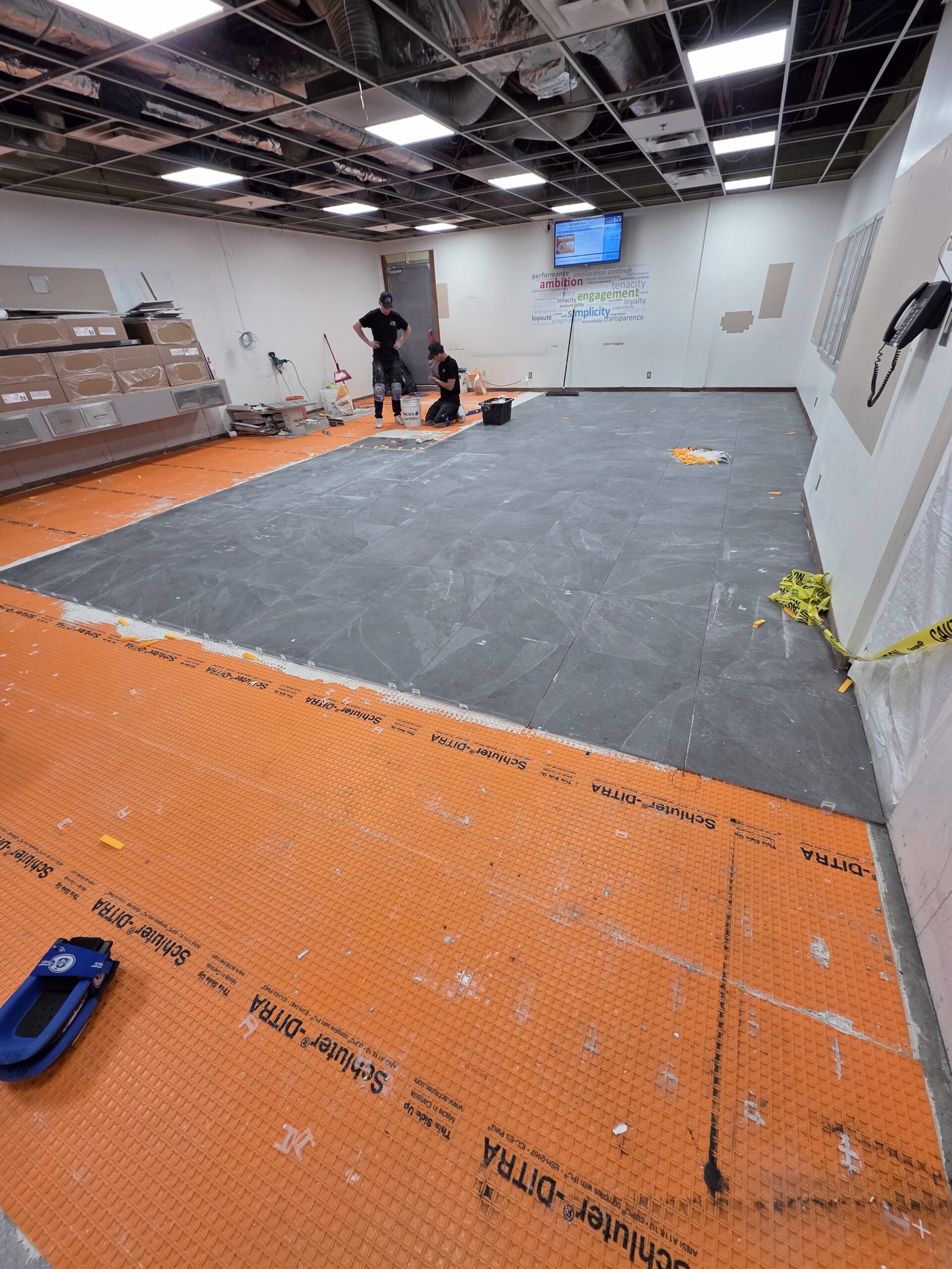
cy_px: 634
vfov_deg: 106.2
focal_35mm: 13
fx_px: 477
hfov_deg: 89.9
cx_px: 476
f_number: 1.9
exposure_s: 1/120
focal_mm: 2.2
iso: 125
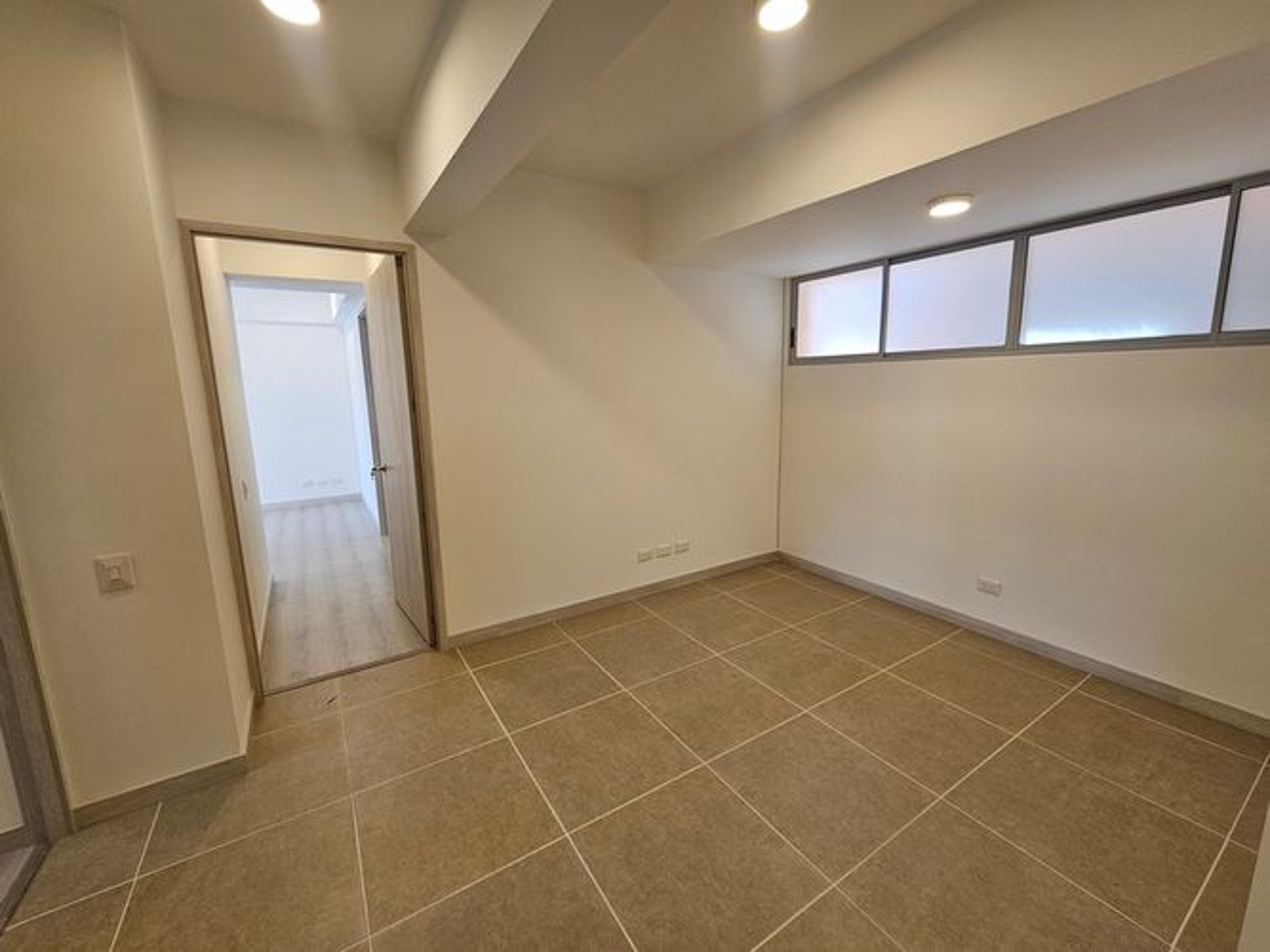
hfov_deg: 106.2
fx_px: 477
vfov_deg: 89.9
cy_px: 476
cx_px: 635
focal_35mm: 13
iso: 64
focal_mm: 2.2
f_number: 2.2
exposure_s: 1/60
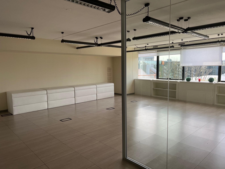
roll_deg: +0.5
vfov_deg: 53.1
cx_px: 112
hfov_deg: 67.3
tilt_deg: -7.3
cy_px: 84
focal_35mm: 26
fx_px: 169
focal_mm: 5.7
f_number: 1.5
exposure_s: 1/121
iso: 125
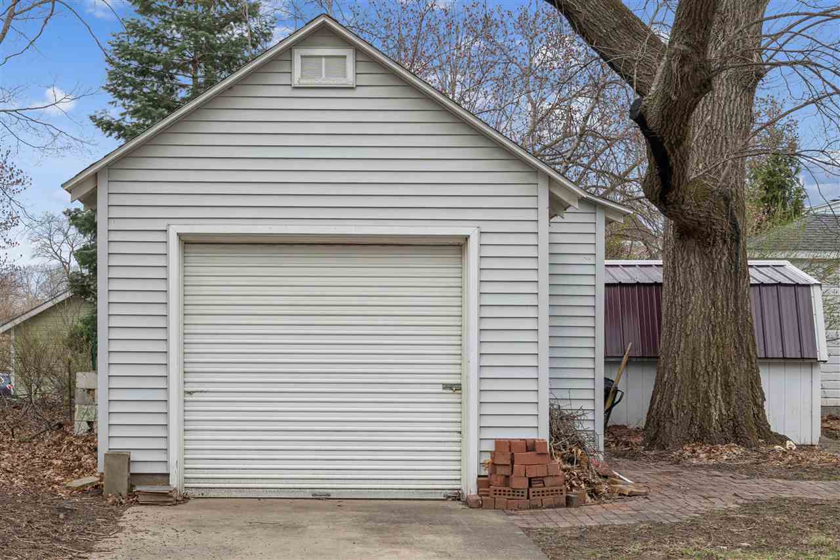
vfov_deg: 26.0
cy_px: 280
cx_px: 420
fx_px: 1213
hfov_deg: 38.2
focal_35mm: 52
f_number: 9
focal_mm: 35
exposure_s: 1/640
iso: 400
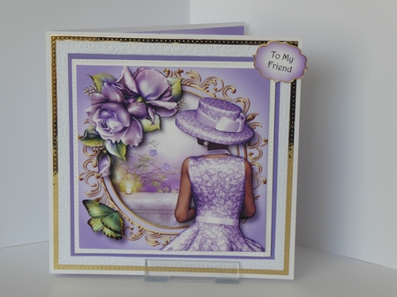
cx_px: 198
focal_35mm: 85
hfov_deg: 23.0
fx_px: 974
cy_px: 148
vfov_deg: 17.3
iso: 100
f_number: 4.7
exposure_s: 1/60
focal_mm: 14.1
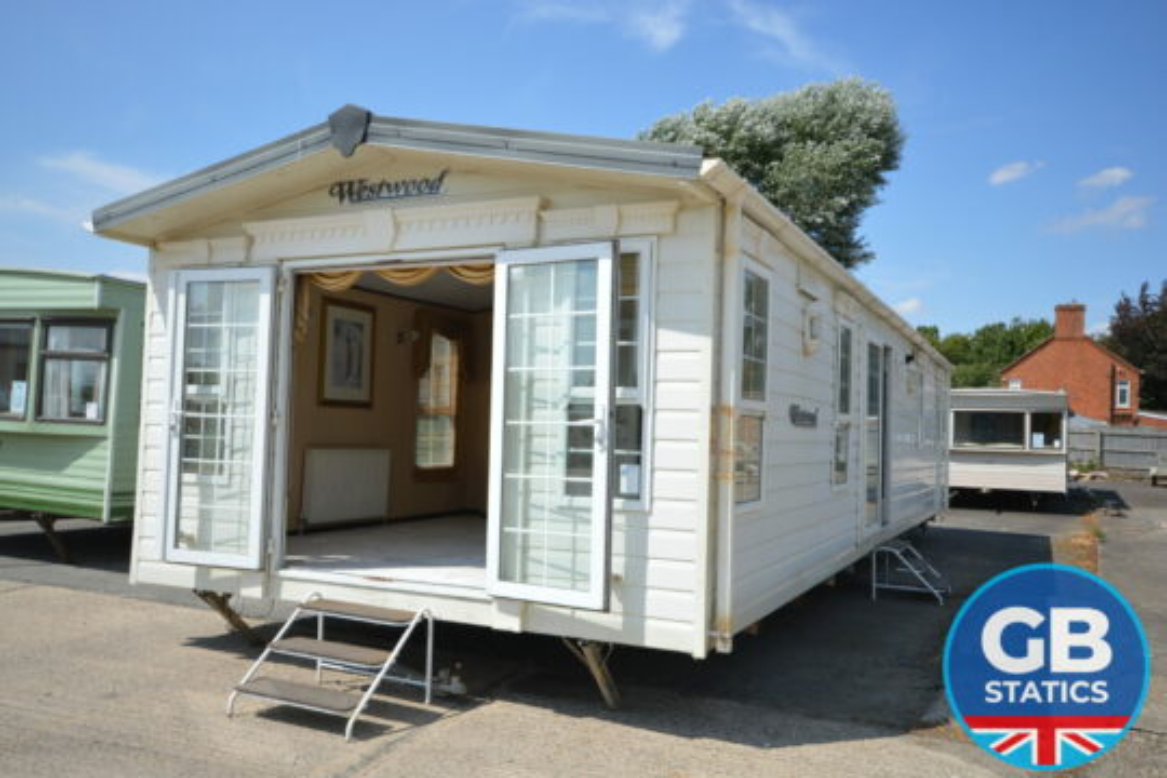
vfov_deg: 43.6
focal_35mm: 30
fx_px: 972
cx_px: 584
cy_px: 389
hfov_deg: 61.9
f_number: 8
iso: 100
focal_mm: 20
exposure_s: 1/250
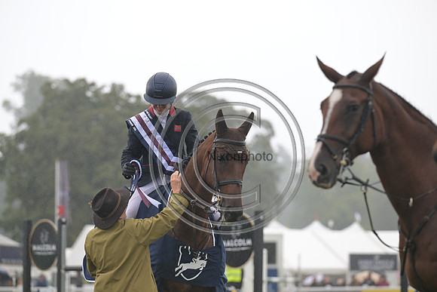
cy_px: 146
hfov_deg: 10.3
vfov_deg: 6.9
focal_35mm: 200
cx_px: 218
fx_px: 2428
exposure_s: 1/1250
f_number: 4.5
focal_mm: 200
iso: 1250
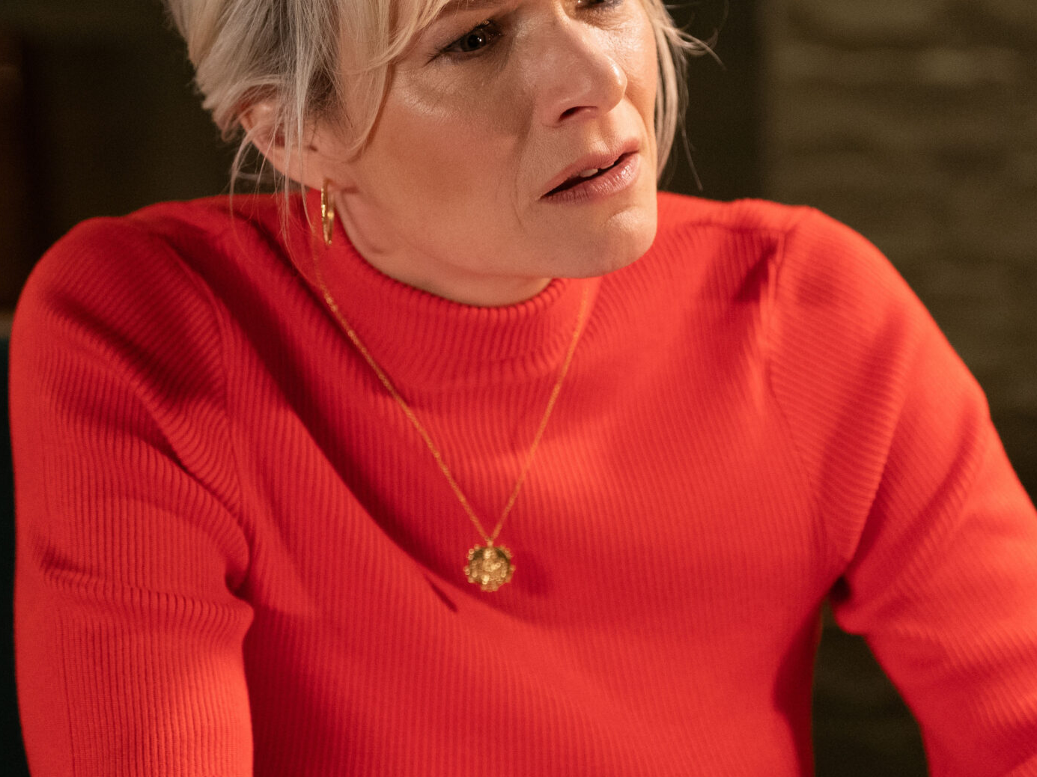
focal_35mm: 192
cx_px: 548
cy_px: 310
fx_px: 5750
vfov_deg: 7.7
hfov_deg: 10.3
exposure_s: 1/160
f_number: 2.8
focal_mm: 108
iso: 4000
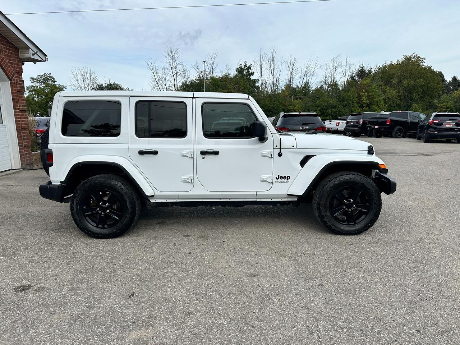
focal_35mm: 24
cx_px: 230
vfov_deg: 56.8
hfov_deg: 71.6
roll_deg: +1.1
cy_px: 172
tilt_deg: -9.8
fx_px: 319
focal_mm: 6.86
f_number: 1.78
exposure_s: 1/3058
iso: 80
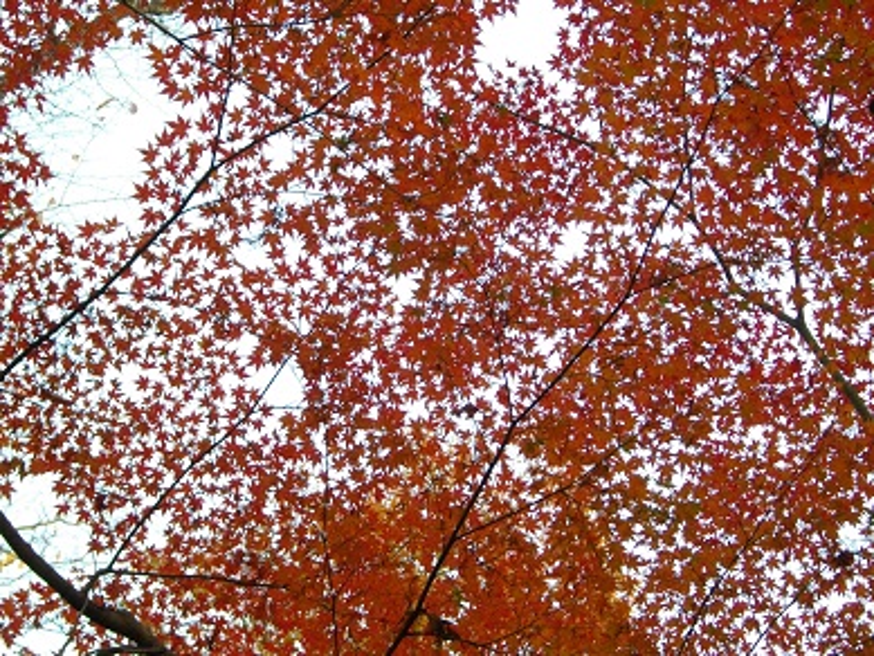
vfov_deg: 19.1
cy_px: 328
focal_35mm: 77
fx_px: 1945
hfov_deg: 25.3
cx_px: 437
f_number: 4.6
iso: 400
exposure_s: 1/100
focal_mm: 13.7
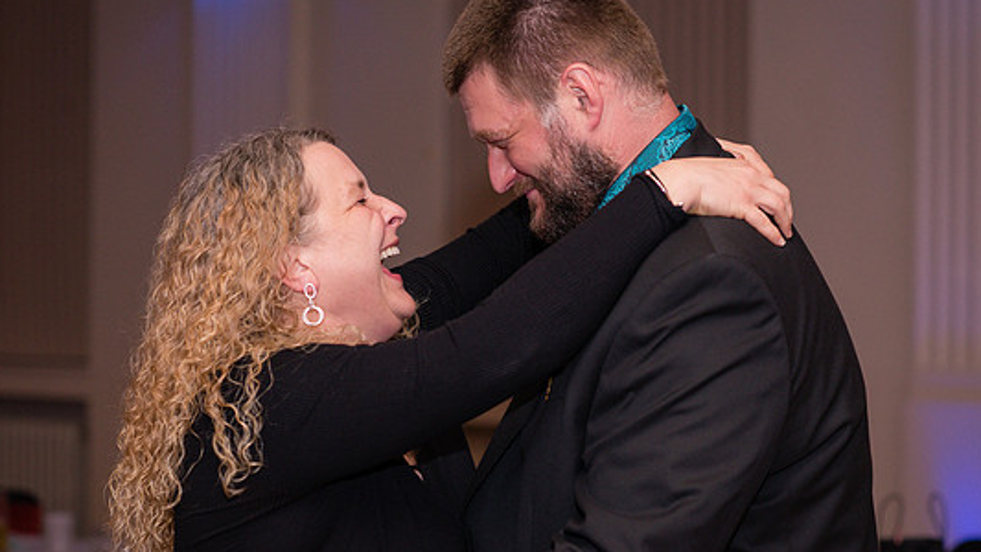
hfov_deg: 22.0
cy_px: 292
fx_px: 2524
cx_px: 495
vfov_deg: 12.5
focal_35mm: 97
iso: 640
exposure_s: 1/125
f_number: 3.2
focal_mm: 85
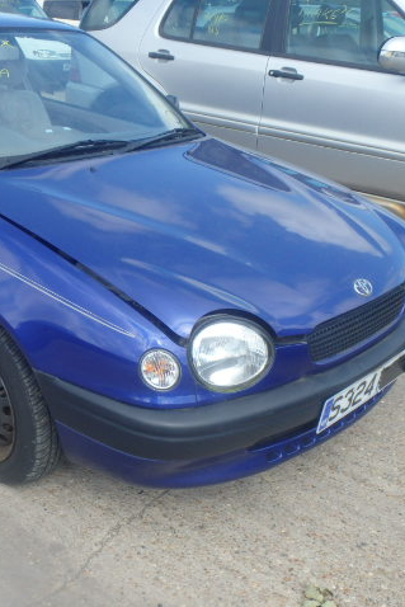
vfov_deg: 49.5
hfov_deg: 32.9
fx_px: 658
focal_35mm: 39
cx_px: 62
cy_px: 304
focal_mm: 5
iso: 200
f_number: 3.9
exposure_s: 1/800
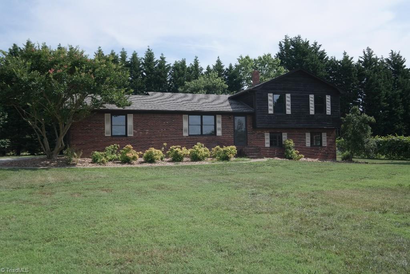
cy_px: 137
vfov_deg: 36.9
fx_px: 410
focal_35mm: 36
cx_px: 205
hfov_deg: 53.1
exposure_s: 1/180
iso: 200
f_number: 9
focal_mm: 24
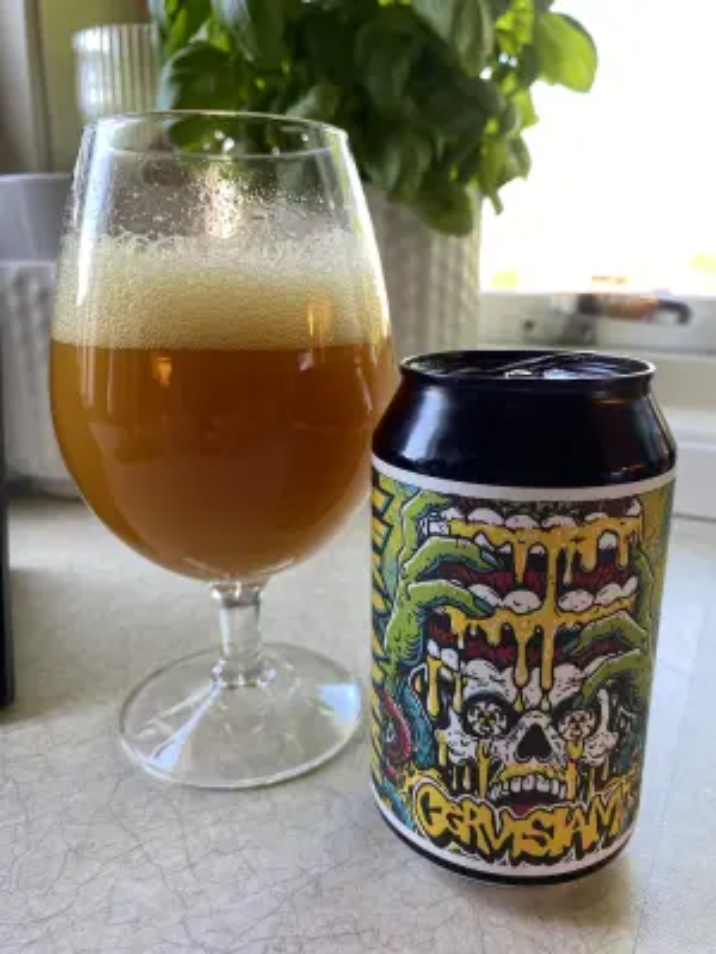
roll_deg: -0.3
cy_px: 477
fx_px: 717
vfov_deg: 67.3
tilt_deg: -14.5
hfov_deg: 53.1
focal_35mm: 26
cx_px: 358
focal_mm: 4.25
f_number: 1.8
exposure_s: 1/100
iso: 80
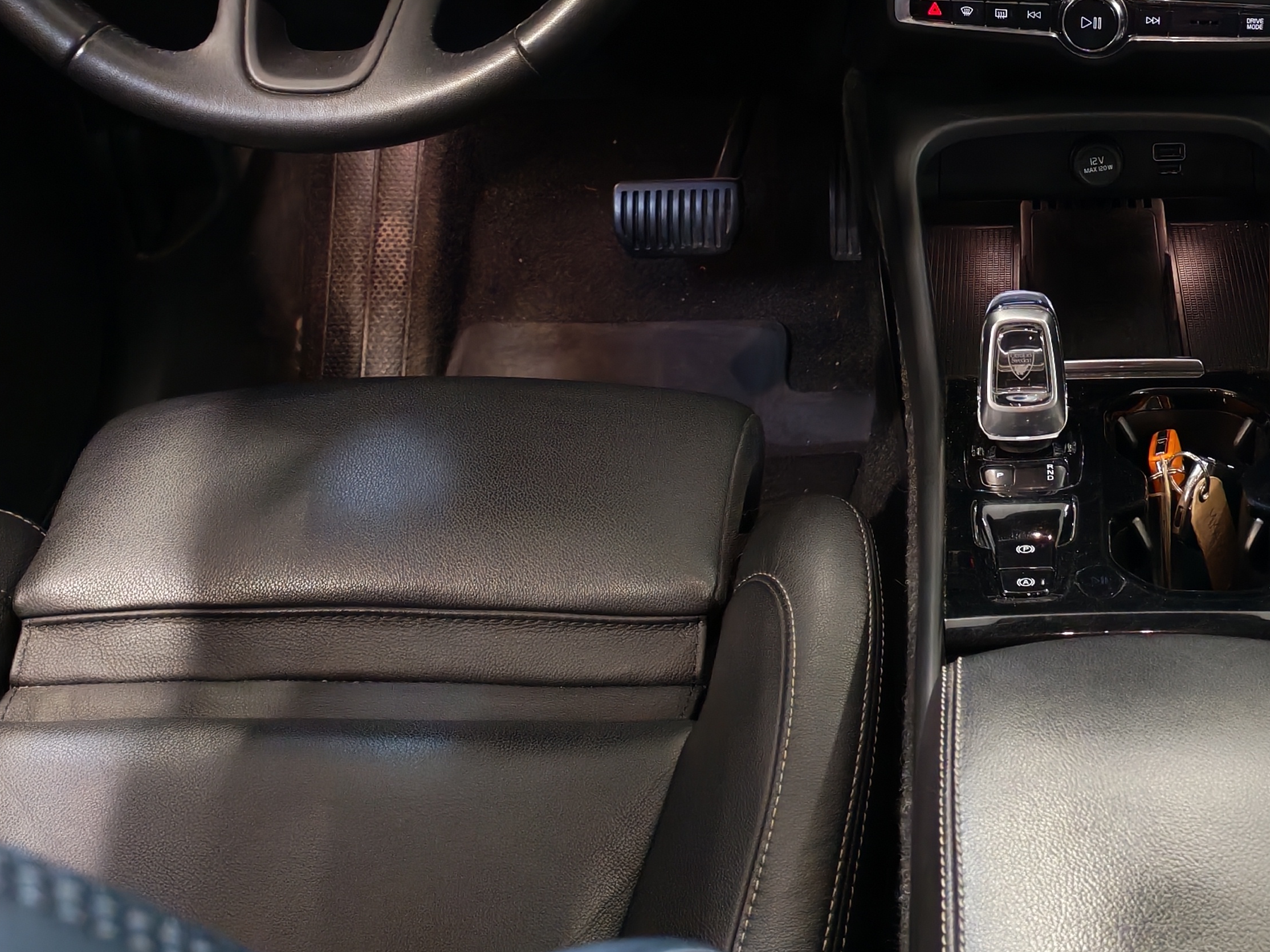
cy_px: 79
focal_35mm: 57
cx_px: 1077
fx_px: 2091
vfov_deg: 24.8
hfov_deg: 32.5
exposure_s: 1/50
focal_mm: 6.12
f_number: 1.9
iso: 709
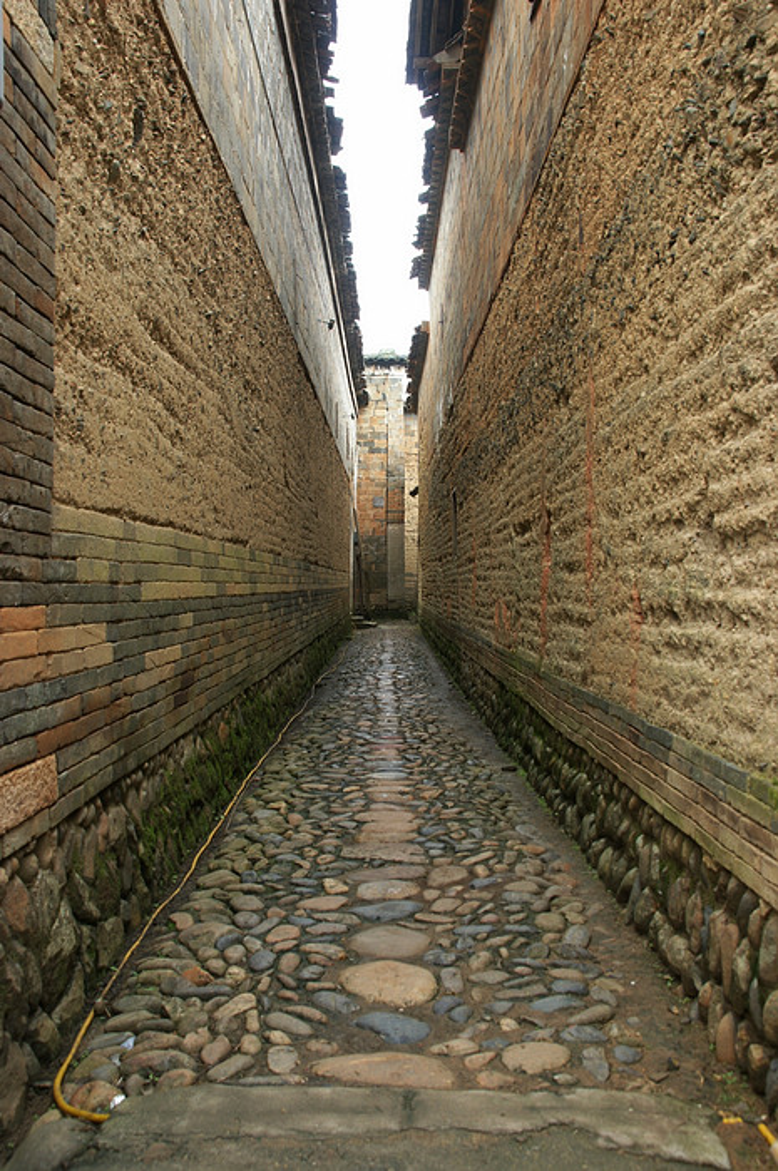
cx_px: 389
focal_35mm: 33
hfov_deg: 39.9
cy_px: 586
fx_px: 1072
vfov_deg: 57.3
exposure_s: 1/40
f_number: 8
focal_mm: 22
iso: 200
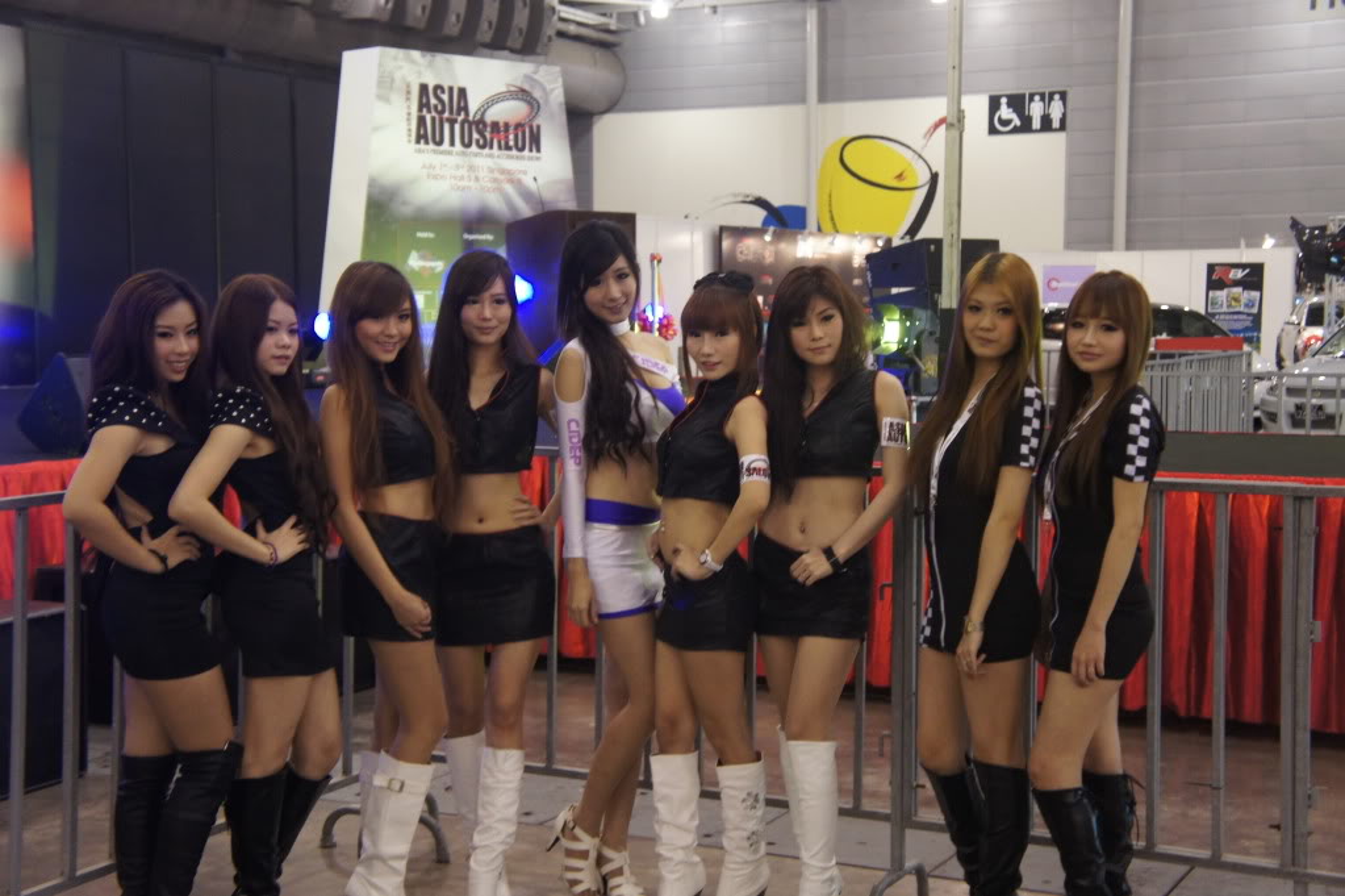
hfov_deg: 36.9
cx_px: 672
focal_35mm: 54
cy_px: 448
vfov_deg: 25.0
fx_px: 2016
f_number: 4.5
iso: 1600
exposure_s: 1/50
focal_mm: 36
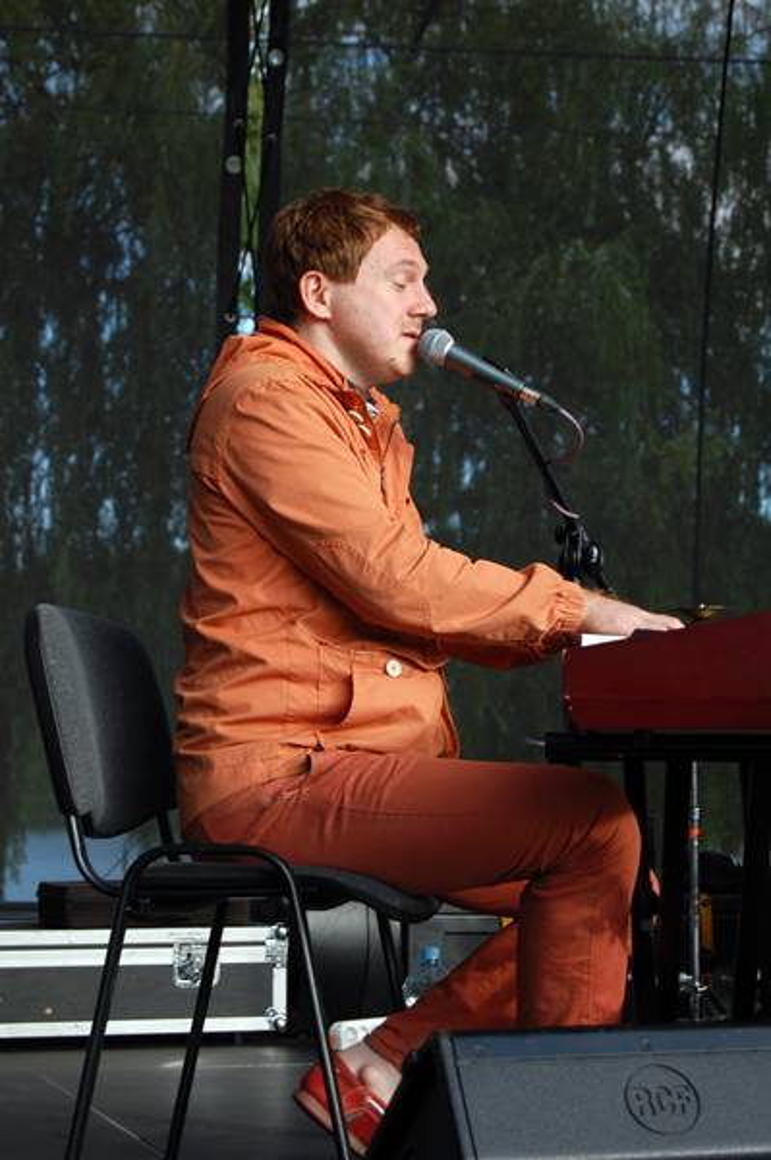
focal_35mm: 82
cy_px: 580
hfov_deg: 16.5
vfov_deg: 24.6
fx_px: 2655
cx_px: 386
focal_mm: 55
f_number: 5.6
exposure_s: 1/125
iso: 200
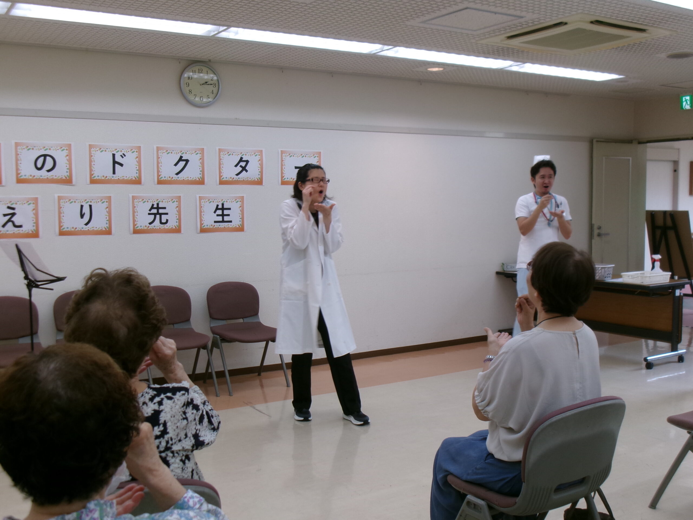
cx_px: 346
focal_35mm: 43
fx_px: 861
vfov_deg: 33.6
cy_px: 260
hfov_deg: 43.9
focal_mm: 7.8
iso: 112
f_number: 4.7
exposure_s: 1/34
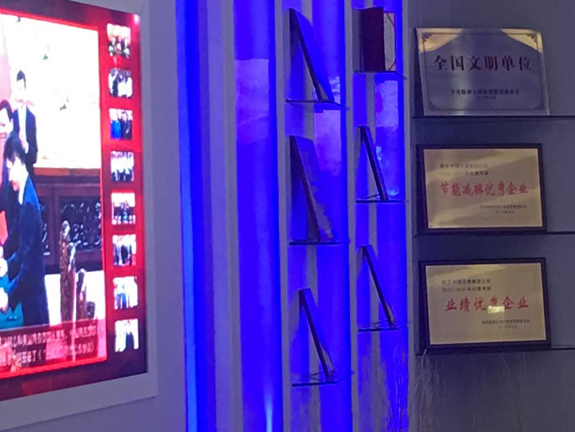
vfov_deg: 10.0
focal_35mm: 147
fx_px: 2443
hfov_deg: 13.4
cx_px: 420
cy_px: 418
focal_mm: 4.15
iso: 50
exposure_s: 1/33
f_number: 2.2
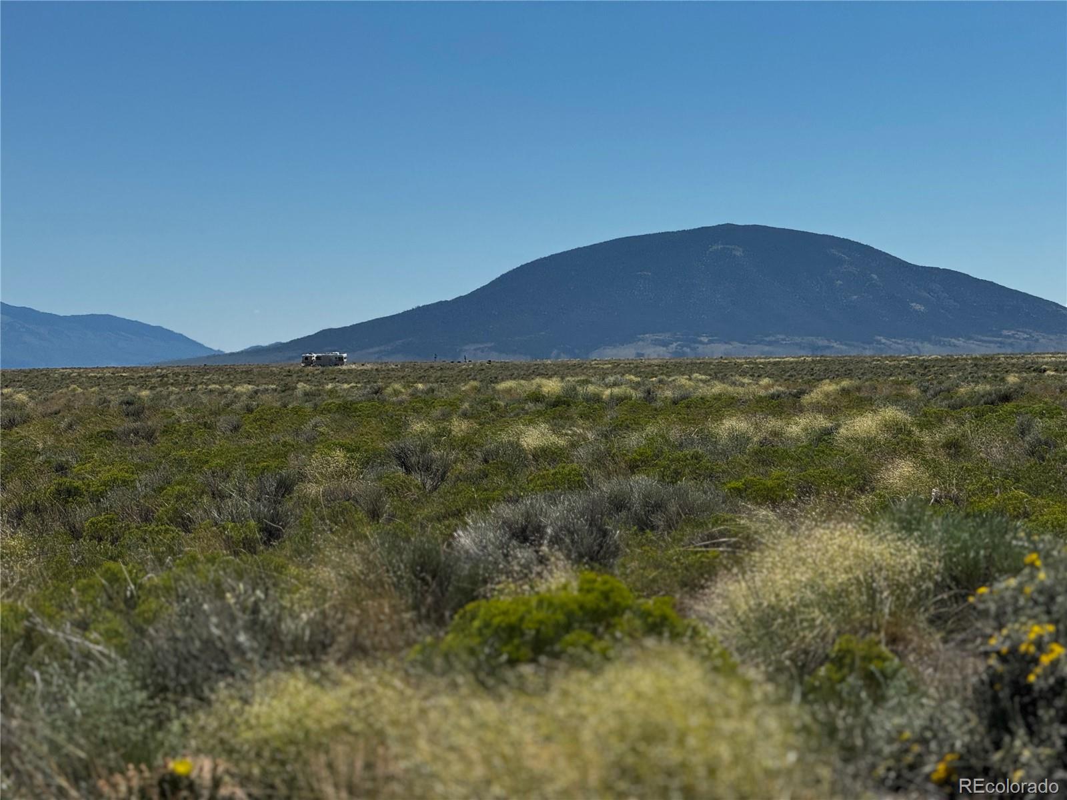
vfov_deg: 12.3
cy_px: 400
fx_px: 3699
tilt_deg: +0.0
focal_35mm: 120
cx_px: 534
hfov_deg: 16.4
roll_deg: +1.7
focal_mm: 15.66
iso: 50
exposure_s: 1/1969
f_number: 2.8
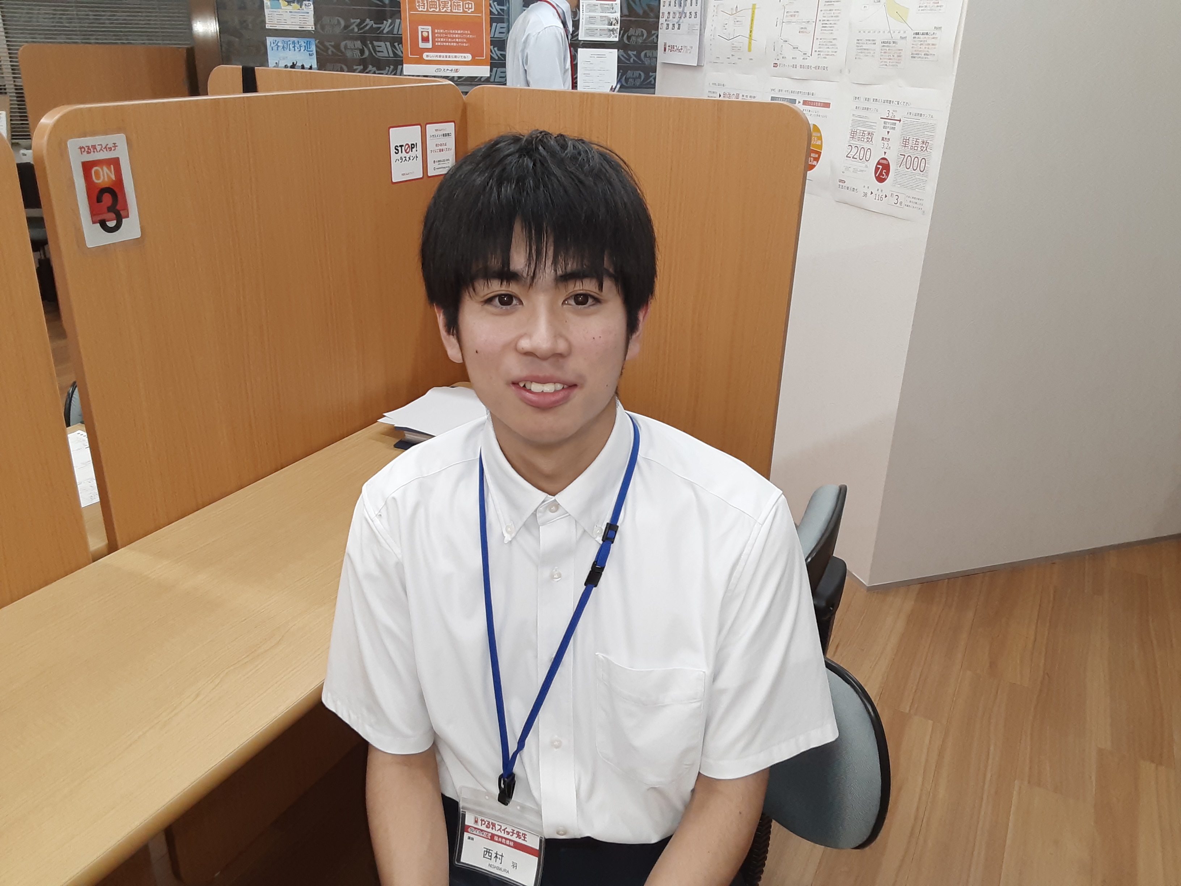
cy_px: 443
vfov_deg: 51.4
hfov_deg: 65.3
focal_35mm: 27
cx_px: 590
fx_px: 921
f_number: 1.9
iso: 160
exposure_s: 1/50
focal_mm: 2.91
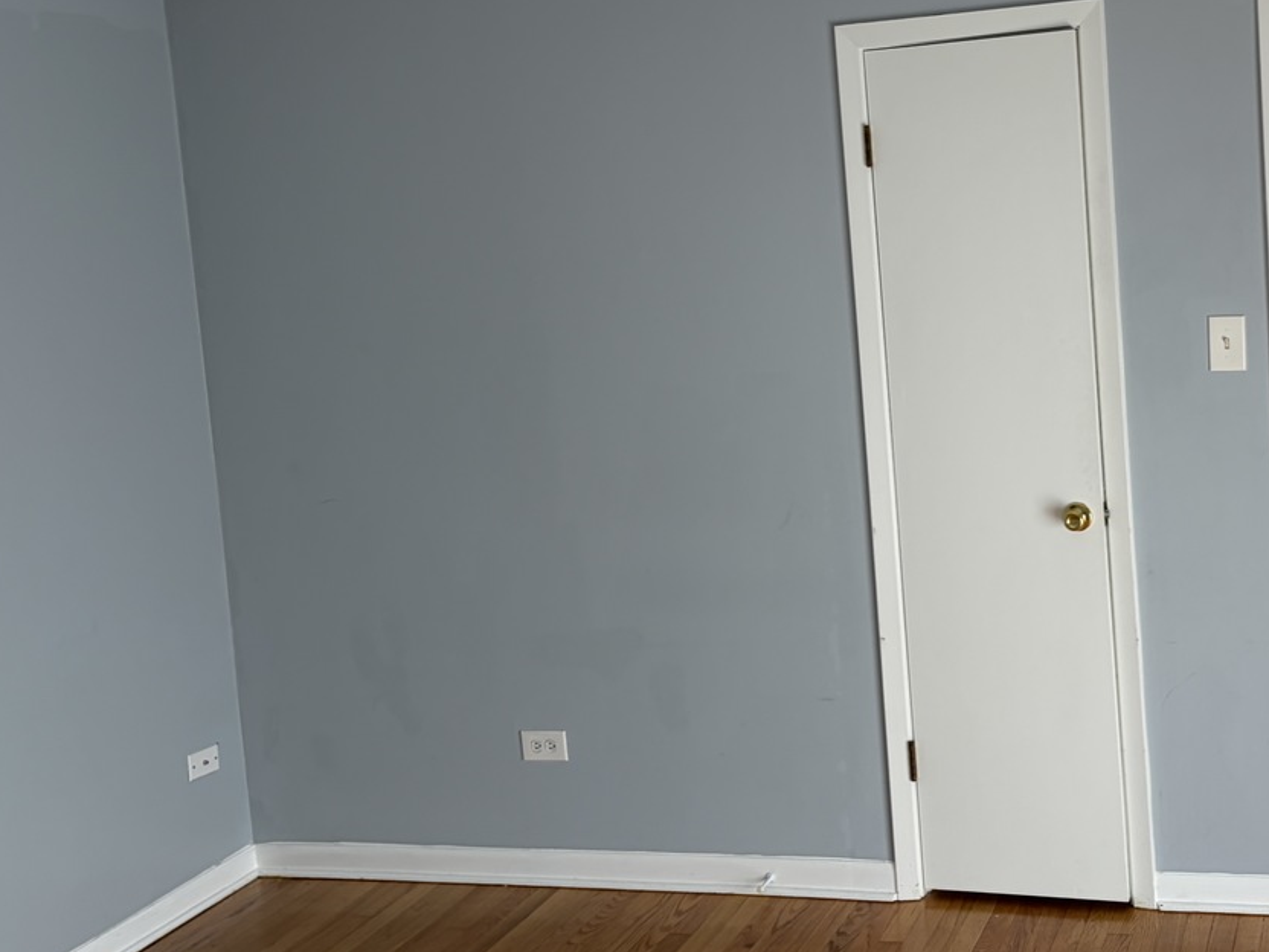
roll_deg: +4.7
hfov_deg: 41.0
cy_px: 351
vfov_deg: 32.0
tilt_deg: -3.7
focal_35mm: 45
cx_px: 932
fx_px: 1650
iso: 32
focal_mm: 5.96
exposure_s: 1/156
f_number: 1.6
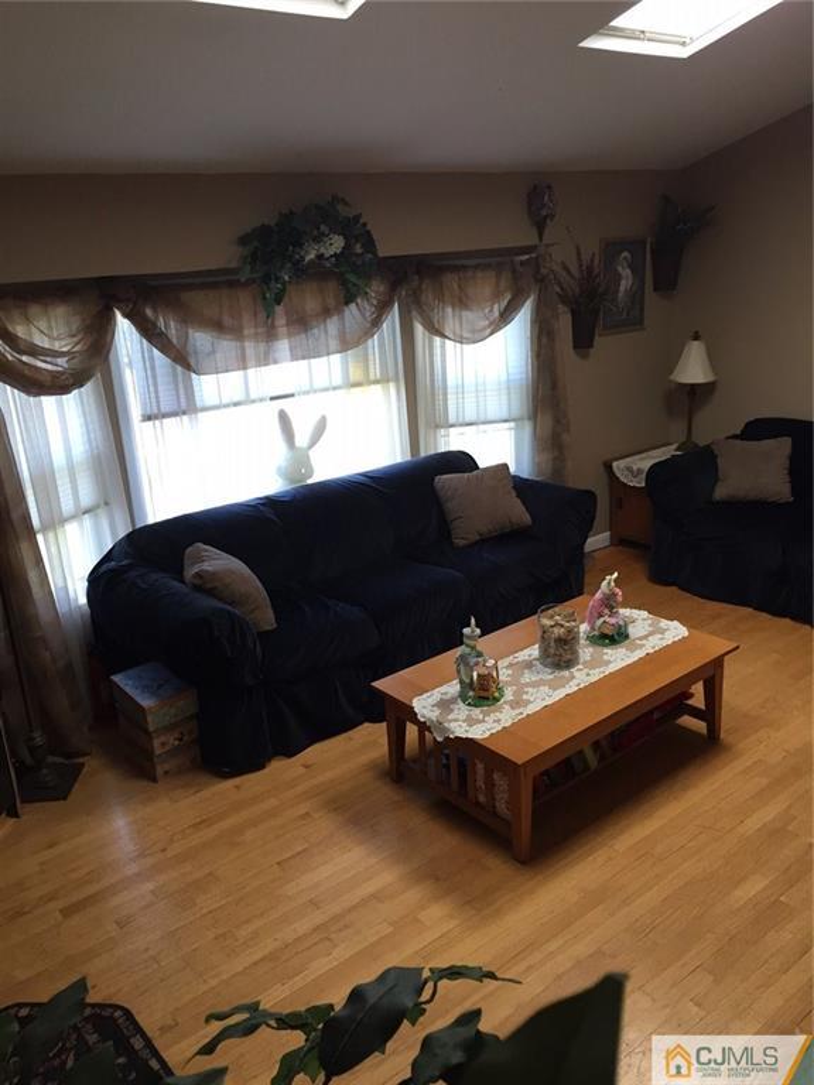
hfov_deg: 48.2
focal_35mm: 29
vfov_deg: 61.7
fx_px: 909
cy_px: 542
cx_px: 407
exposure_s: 1/30
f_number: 2.2
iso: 40
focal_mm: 4.15
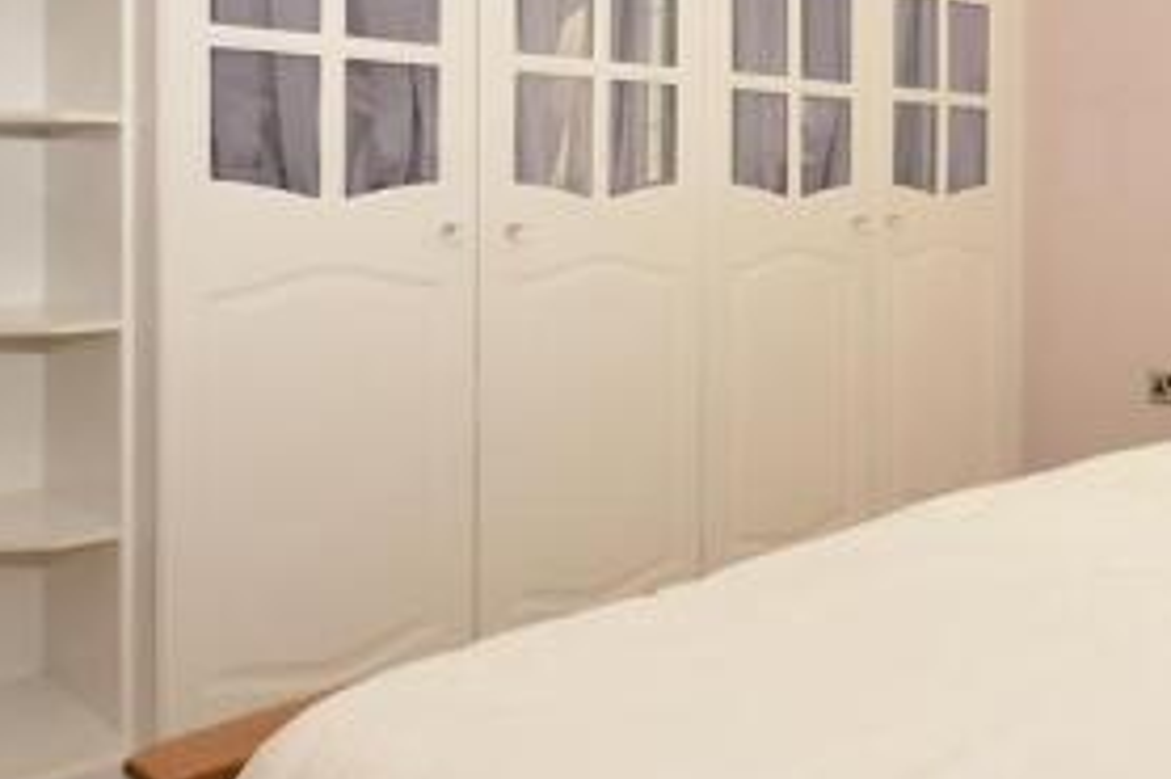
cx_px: 1028
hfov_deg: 44.1
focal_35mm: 41
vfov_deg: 32.3
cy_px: 189
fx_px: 1319
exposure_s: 1/200
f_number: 5.6
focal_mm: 11.5
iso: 200
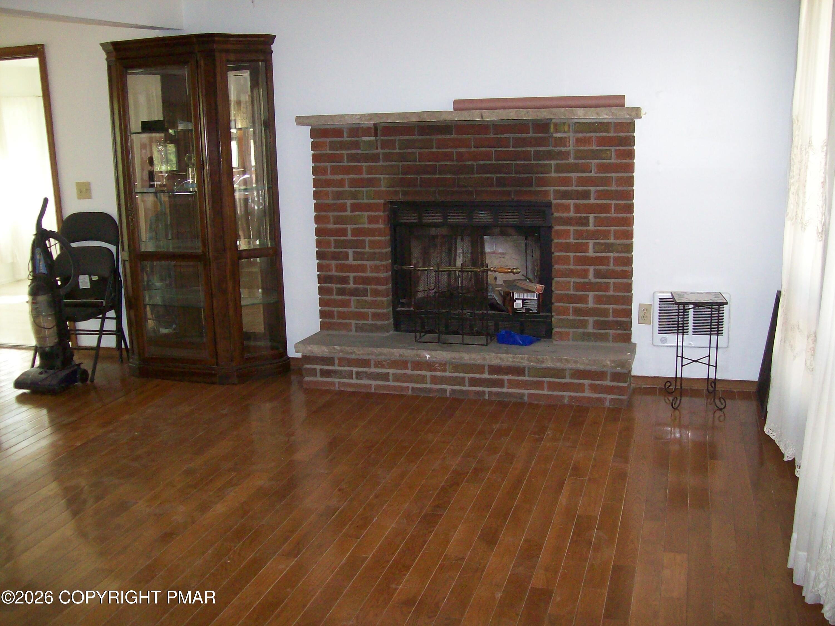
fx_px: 868
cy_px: 313
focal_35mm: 36
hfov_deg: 51.4
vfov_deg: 39.7
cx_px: 418
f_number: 2.7
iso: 200
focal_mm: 6
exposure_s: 1/64
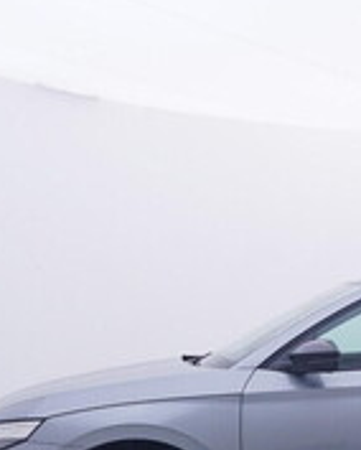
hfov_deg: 21.3
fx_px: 873
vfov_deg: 28.2
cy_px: 370
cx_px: 459
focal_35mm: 65
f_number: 5
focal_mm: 15
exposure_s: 1/80
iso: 200
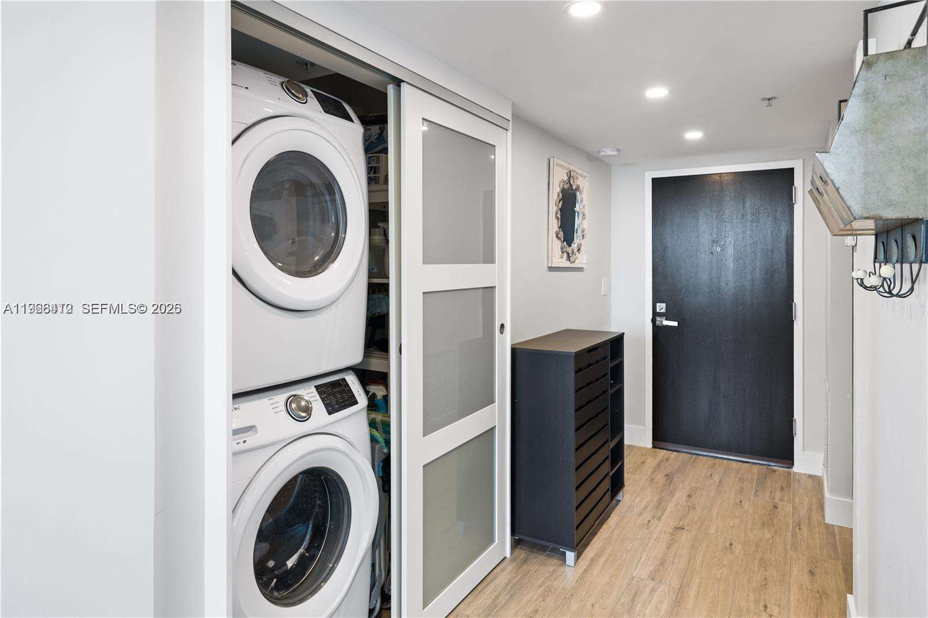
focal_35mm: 21
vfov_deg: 59.5
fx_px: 541
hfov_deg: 81.2
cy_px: 309
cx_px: 464
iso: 200
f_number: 9
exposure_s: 1/2.5
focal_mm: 21
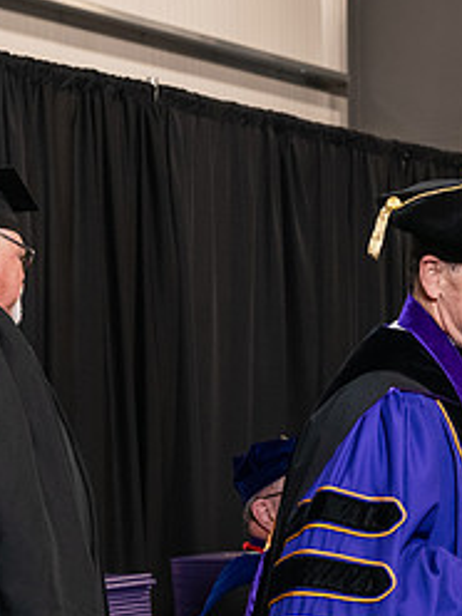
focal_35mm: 126
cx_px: 504
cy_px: 406
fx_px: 2242
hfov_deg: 11.6
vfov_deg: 15.6
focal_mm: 56
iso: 2000
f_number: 5
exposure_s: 1/125
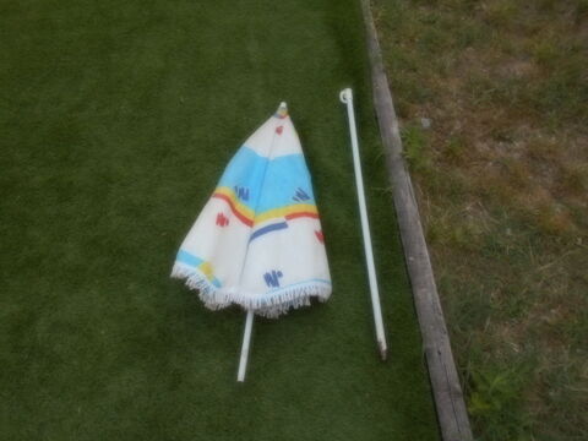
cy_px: 220
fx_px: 442
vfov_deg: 53.1
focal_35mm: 26
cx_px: 294
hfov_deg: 67.3
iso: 80
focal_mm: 4.6
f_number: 3.2
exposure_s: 1/250
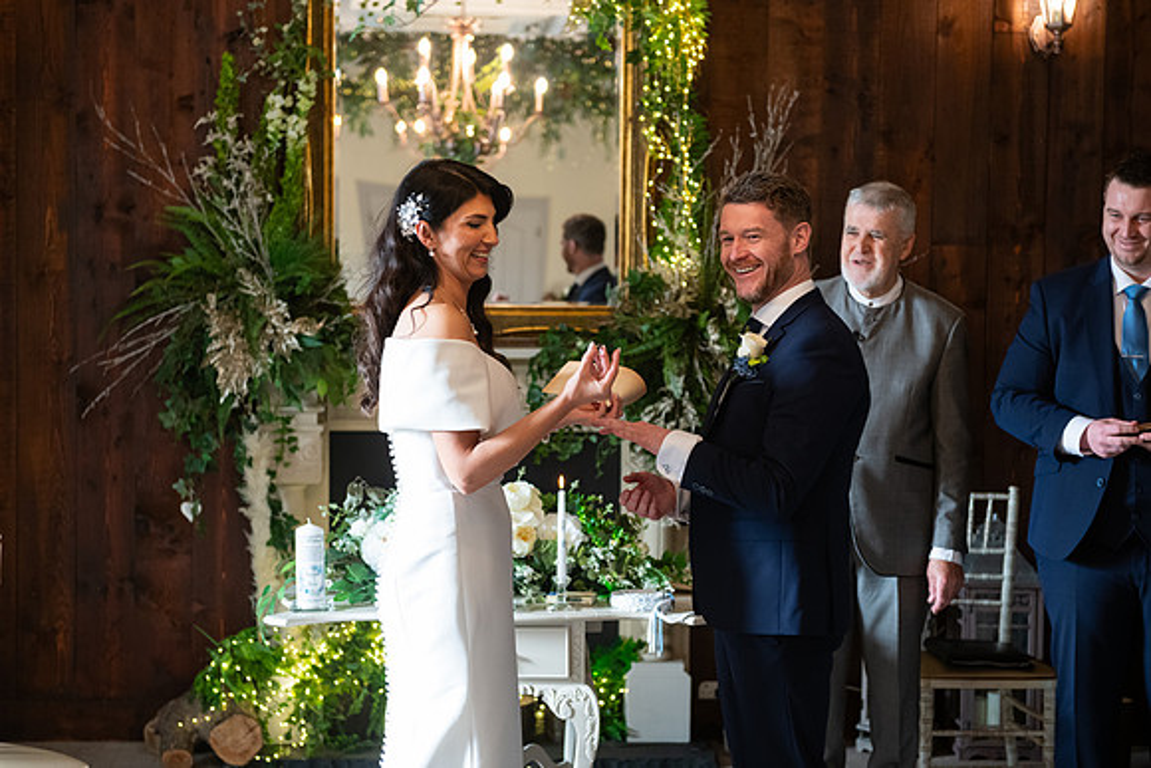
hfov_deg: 28.8
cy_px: 384
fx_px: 2238
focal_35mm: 70
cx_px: 576
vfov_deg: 19.5
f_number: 3.5
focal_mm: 70
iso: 1000
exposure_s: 1/160
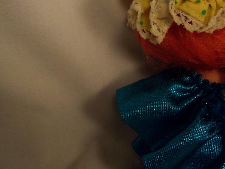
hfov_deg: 32.2
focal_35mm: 59
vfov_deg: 24.5
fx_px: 383
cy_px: 43
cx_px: 165
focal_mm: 5.6
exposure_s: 1/350
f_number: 2.8
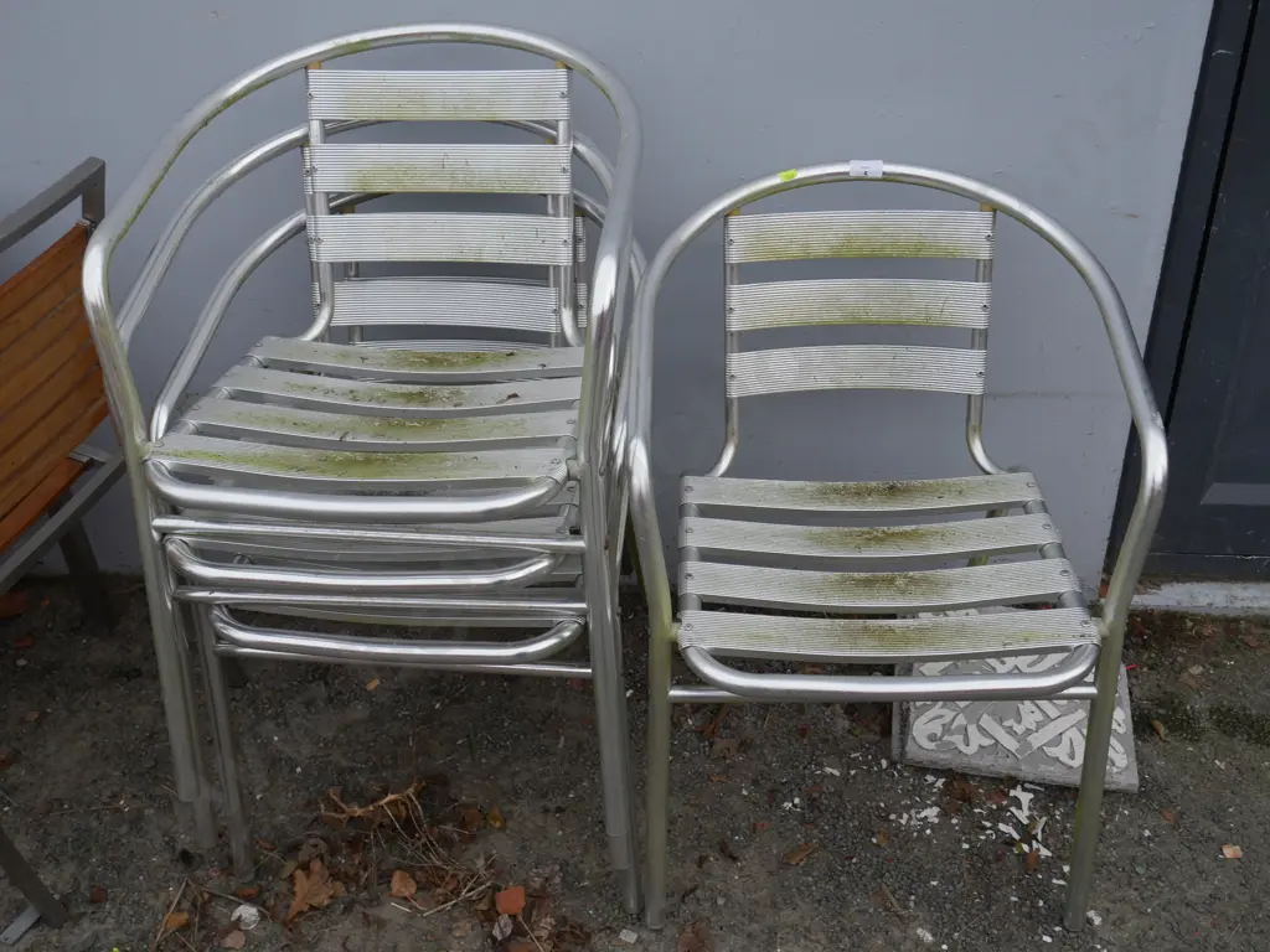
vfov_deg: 41.8
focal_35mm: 34
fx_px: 1247
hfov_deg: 54.0
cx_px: 635
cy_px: 476
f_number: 5
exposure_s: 1/200
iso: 200
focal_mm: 17
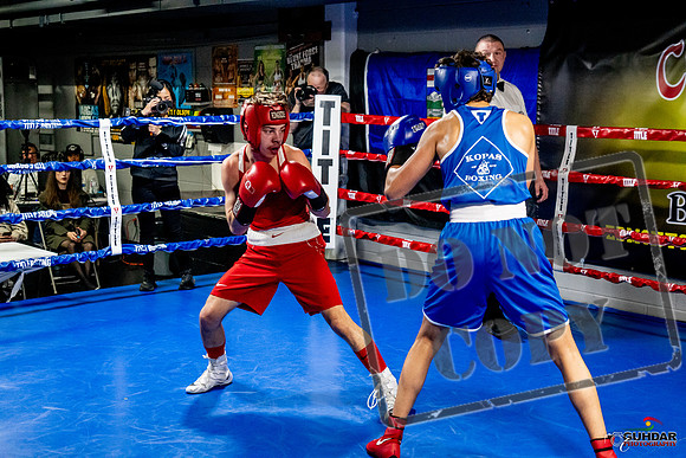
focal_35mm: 52
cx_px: 343
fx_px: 991
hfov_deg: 38.2
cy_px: 229
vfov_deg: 26.0
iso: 5000
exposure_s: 1/800
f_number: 2.8
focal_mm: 35
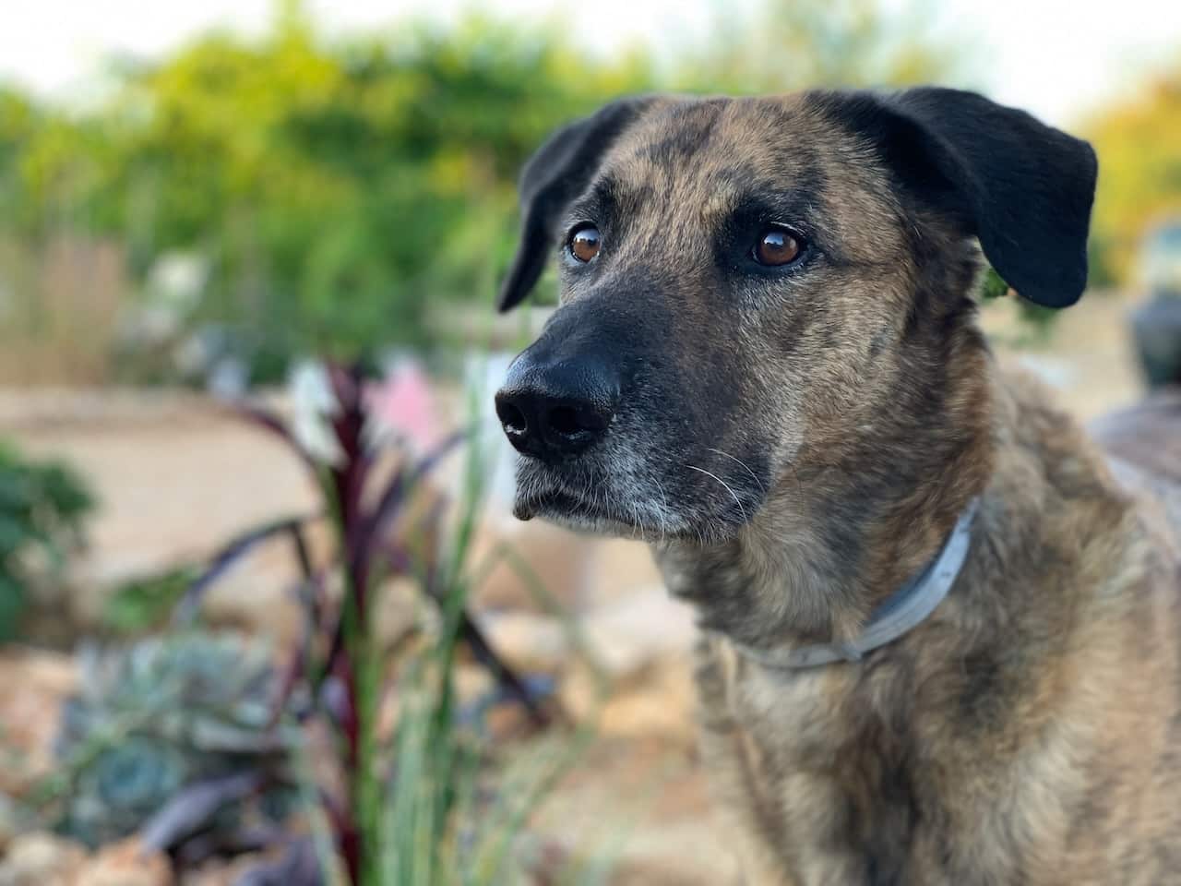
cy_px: 443
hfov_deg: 36.8
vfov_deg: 28.0
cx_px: 590
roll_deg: -1.8
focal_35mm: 52
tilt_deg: -5.3
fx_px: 1774
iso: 80
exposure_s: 1/122
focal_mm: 6
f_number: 2.4
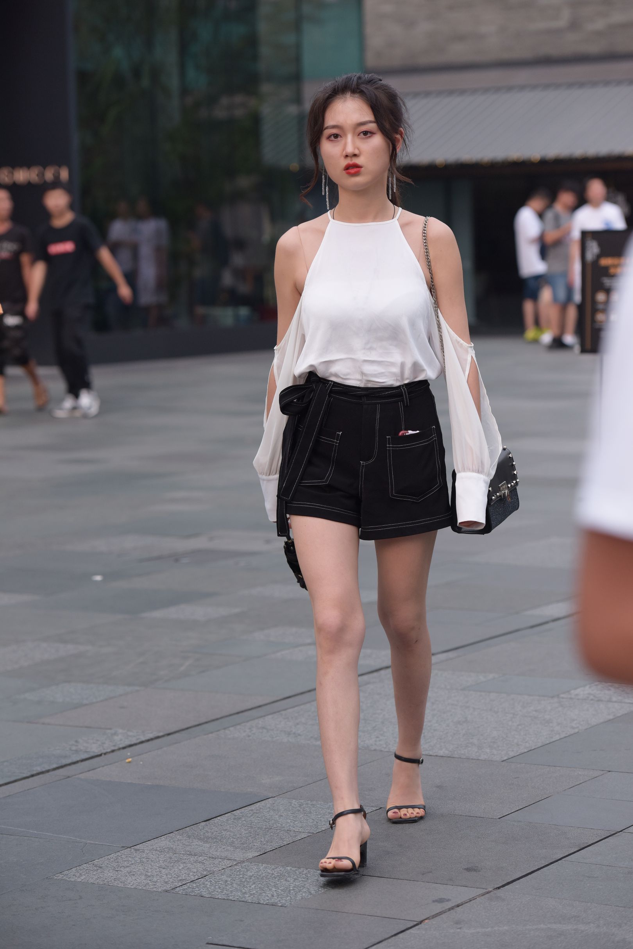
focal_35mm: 105
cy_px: 474
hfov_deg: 13.0
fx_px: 2768
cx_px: 316
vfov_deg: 19.5
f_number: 4
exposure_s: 1/800
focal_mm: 105
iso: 640
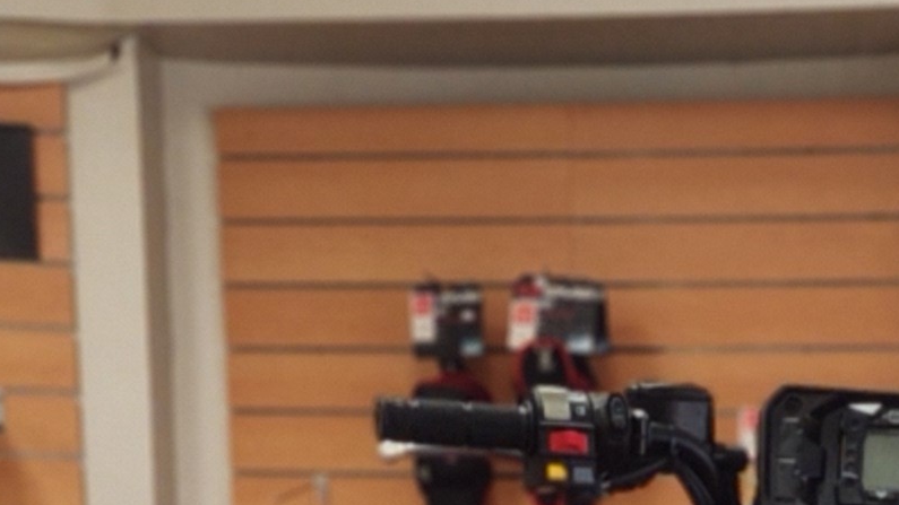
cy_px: 1571
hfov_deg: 16.6
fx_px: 3003
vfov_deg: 8.1
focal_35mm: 126
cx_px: 948
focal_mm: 6.4
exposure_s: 1/120
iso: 250
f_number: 1.8
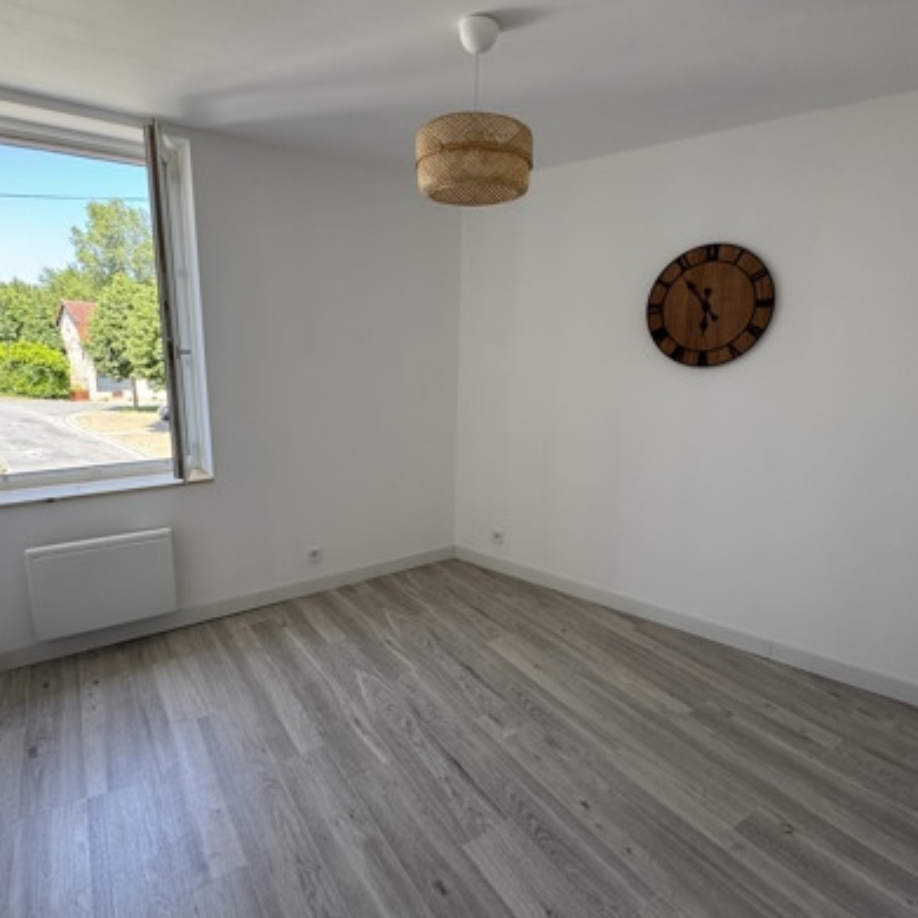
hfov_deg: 77.6
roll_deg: -1.6
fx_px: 570
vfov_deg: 77.7
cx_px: 439
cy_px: 467
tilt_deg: -12.0
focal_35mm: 19
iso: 50
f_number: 2.2
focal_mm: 2.22
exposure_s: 1/99
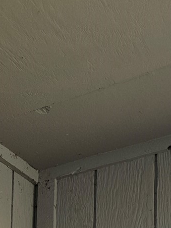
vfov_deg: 20.0
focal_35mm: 80
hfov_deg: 17.9
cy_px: 370
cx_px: -9
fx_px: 527
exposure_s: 1/120
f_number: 1.7
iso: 64
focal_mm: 6.3
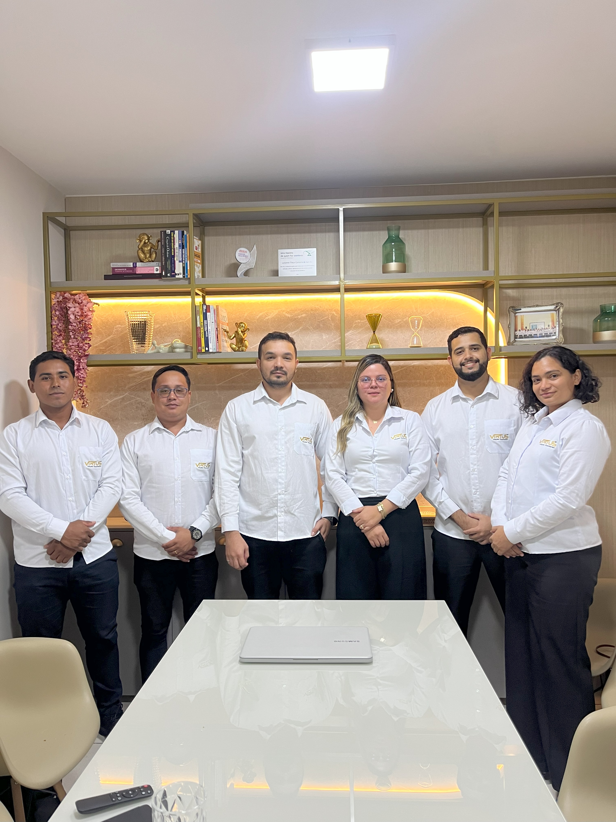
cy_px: 411
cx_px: 308
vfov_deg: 67.3
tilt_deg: -0.5
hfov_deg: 53.1
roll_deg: +2.1
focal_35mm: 26
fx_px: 617
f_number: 1.6
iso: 80
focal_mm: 5.1
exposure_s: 1/60
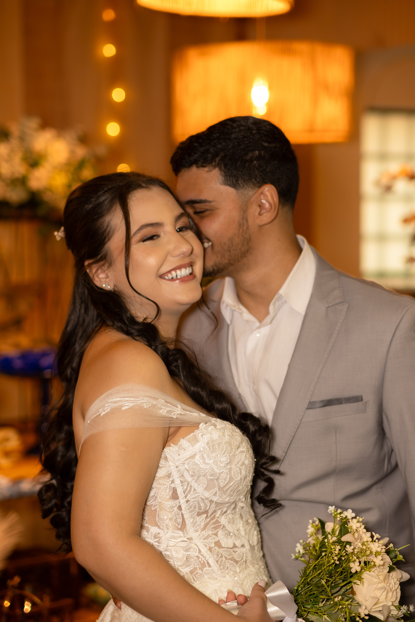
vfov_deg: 24.2
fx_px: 1452
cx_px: 208
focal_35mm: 84
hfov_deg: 16.3
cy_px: 311
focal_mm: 56
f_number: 1.6
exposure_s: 1/200
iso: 640
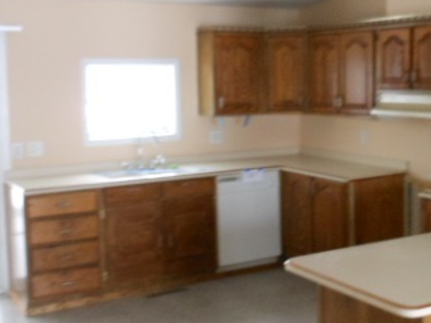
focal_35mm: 55
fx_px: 684
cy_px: 154
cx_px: 291
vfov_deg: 26.5
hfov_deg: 34.6
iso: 400
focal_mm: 5
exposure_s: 1/30
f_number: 3.7
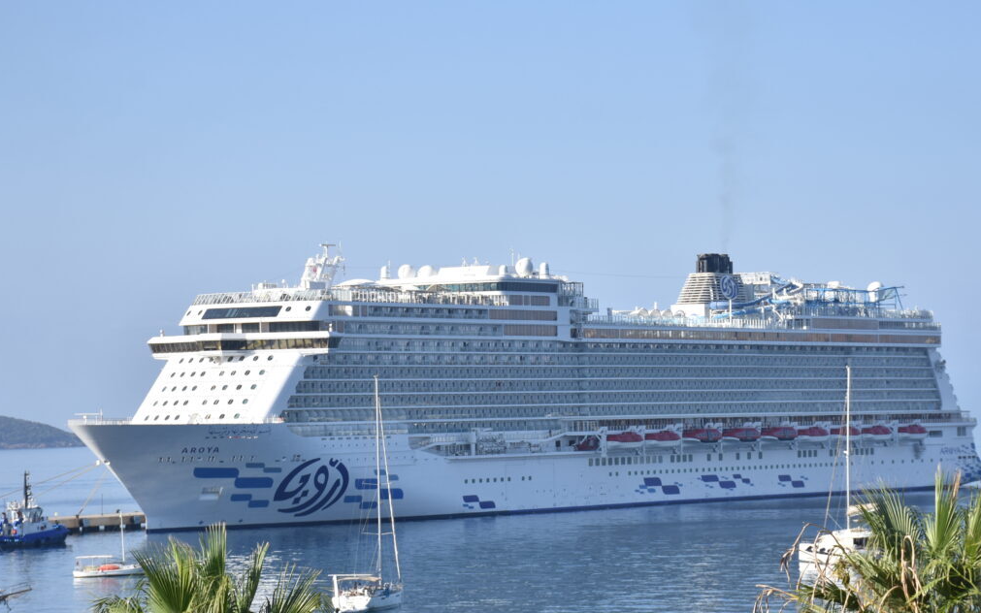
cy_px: 360
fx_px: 3208
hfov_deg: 17.4
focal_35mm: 120
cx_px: 522
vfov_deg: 10.9
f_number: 8
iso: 250
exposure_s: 1/1000
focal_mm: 62
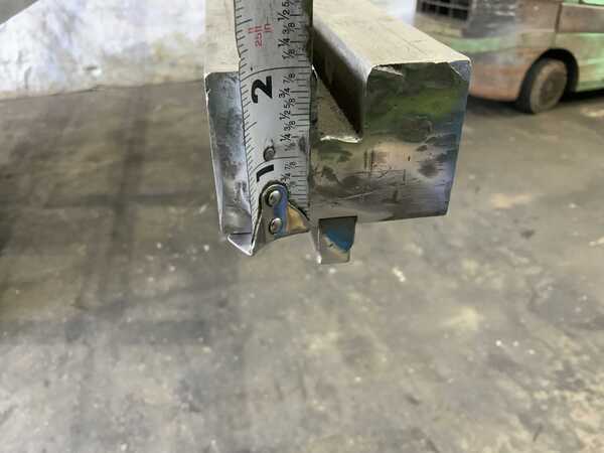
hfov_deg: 61.7
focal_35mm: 29
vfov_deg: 48.2
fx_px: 506
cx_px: 302
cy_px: 226
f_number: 1.8
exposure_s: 1/40
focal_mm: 3
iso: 200
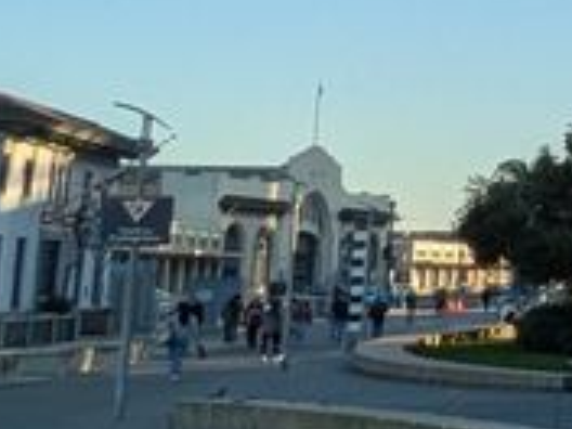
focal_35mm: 102
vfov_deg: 14.4
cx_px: 1664
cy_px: 80
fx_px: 1685
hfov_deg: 11.7
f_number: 2.2
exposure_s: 1/1437
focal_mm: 1.83
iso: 49
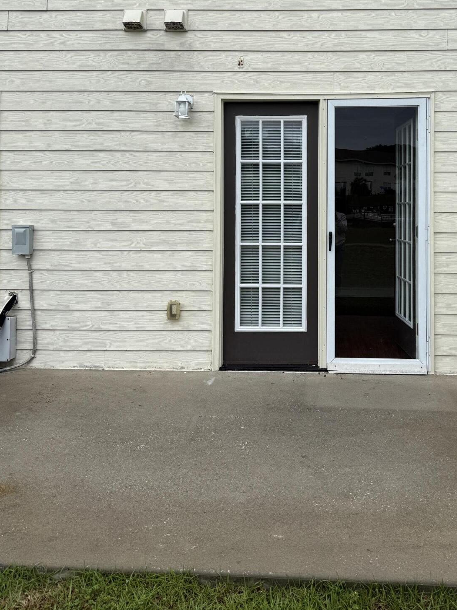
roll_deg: +0.8
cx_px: 312
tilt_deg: +1.5
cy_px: 200
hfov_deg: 42.2
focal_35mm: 33
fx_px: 581
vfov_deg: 54.2
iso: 80
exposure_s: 1/2110
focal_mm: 6.76
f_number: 1.78
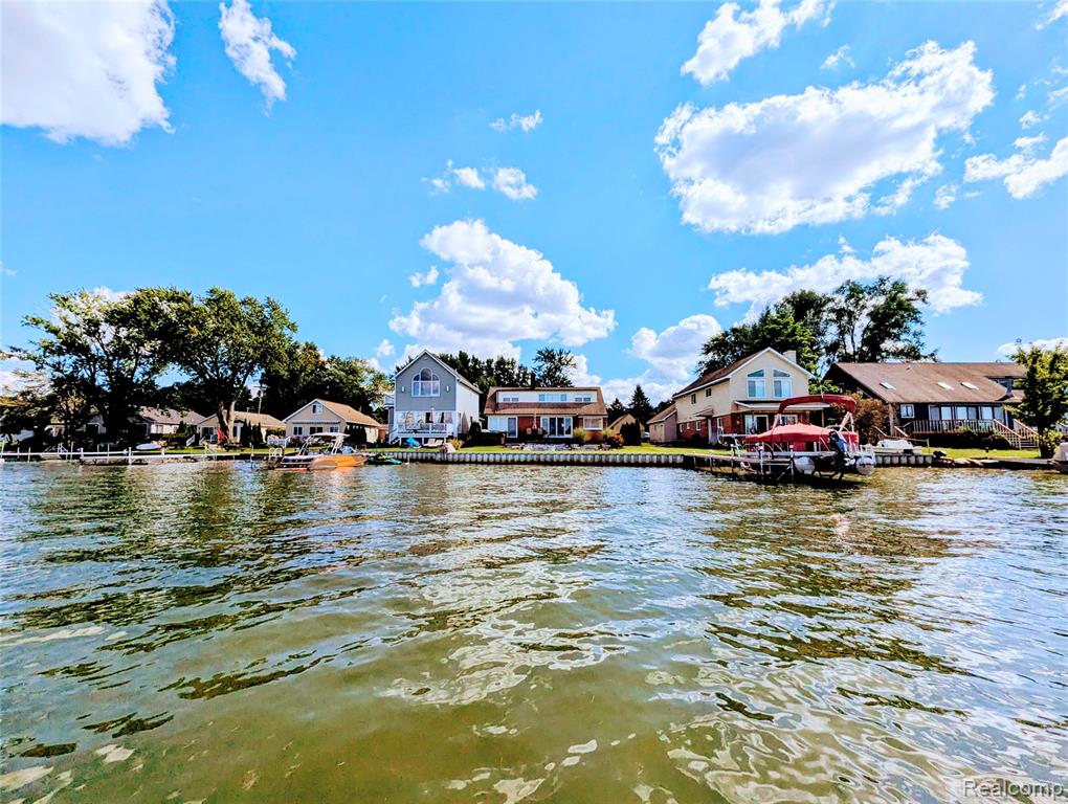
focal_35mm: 13
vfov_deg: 90.1
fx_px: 402
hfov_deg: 106.1
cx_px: 534
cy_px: 402
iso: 42
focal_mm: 1.95
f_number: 2.2
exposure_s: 1/3788
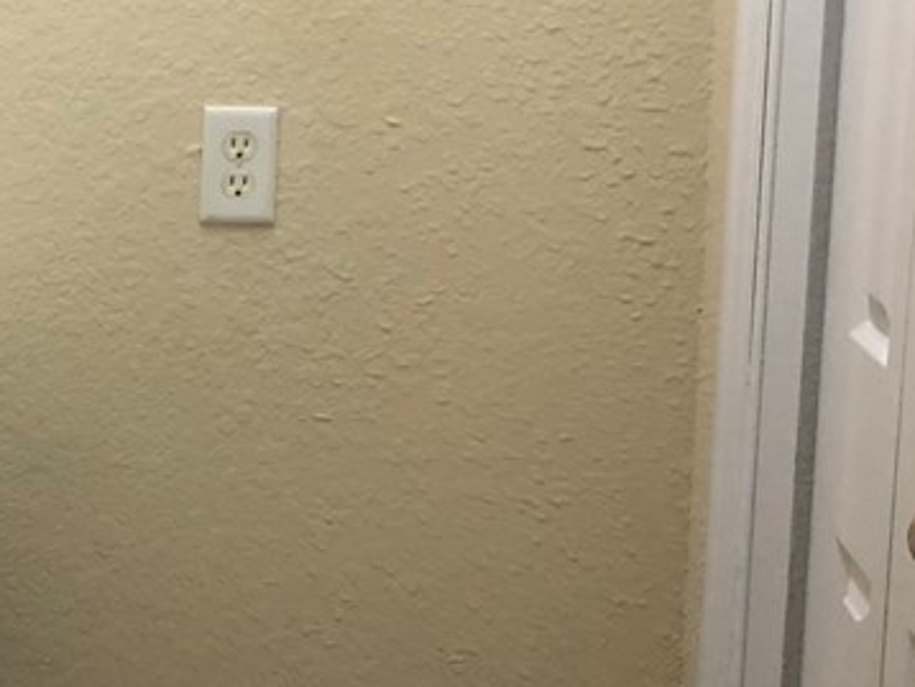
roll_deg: +0.8
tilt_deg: -7.2
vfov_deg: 18.5
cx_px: -151
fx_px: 2116
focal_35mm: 80
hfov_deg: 22.7
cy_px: 365
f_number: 1.8
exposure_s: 1/30
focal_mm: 4
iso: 32
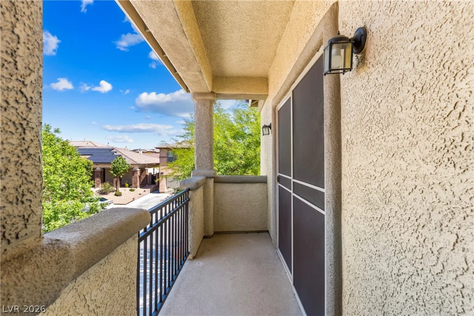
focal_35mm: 17
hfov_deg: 93.3
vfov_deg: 70.5
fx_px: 224
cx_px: 237
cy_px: 158
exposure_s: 1/8000
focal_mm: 17
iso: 400
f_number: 8
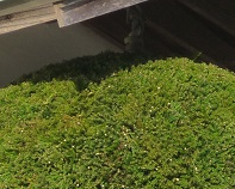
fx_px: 5493
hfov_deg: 2.5
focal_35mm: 789
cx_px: 94
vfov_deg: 2.0
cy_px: 205
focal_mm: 34.2
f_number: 4.8
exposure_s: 1/250
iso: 160
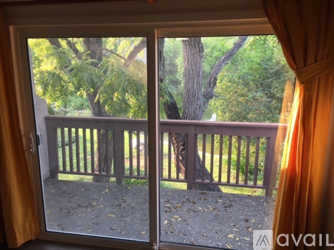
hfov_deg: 61.7
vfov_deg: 48.2
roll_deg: +0.5
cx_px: 167
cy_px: 125
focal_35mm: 29
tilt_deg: -12.8
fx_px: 280
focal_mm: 4.15
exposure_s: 1/40
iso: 25
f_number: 2.2
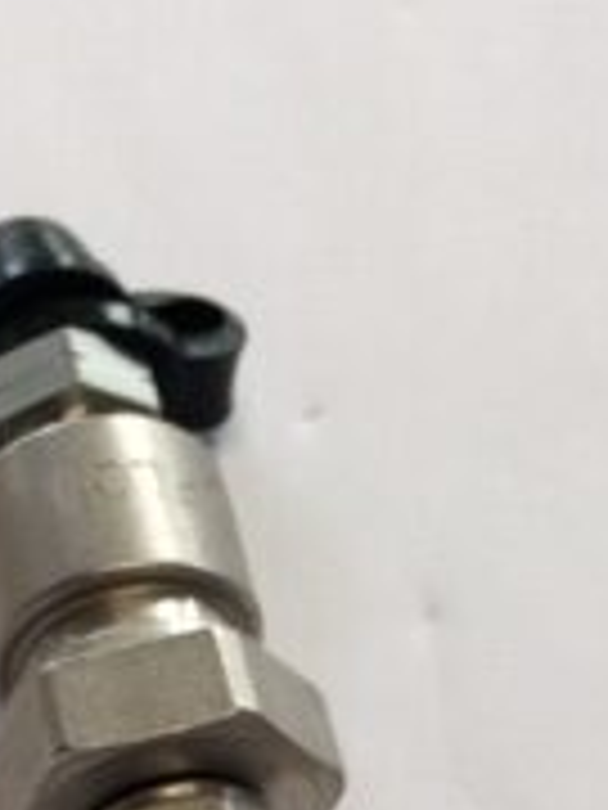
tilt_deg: -69.4
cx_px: 302
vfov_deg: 17.5
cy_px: 1143
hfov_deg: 14.4
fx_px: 2412
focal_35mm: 103
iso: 50
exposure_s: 1/50
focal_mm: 4.15
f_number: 2.2
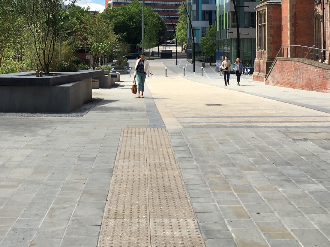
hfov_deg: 34.1
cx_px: 120
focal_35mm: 56
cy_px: 37
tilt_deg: +2.6
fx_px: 534
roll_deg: -0.8
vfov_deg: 25.5
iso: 25
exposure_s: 1/1350
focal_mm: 4.15
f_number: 2.2
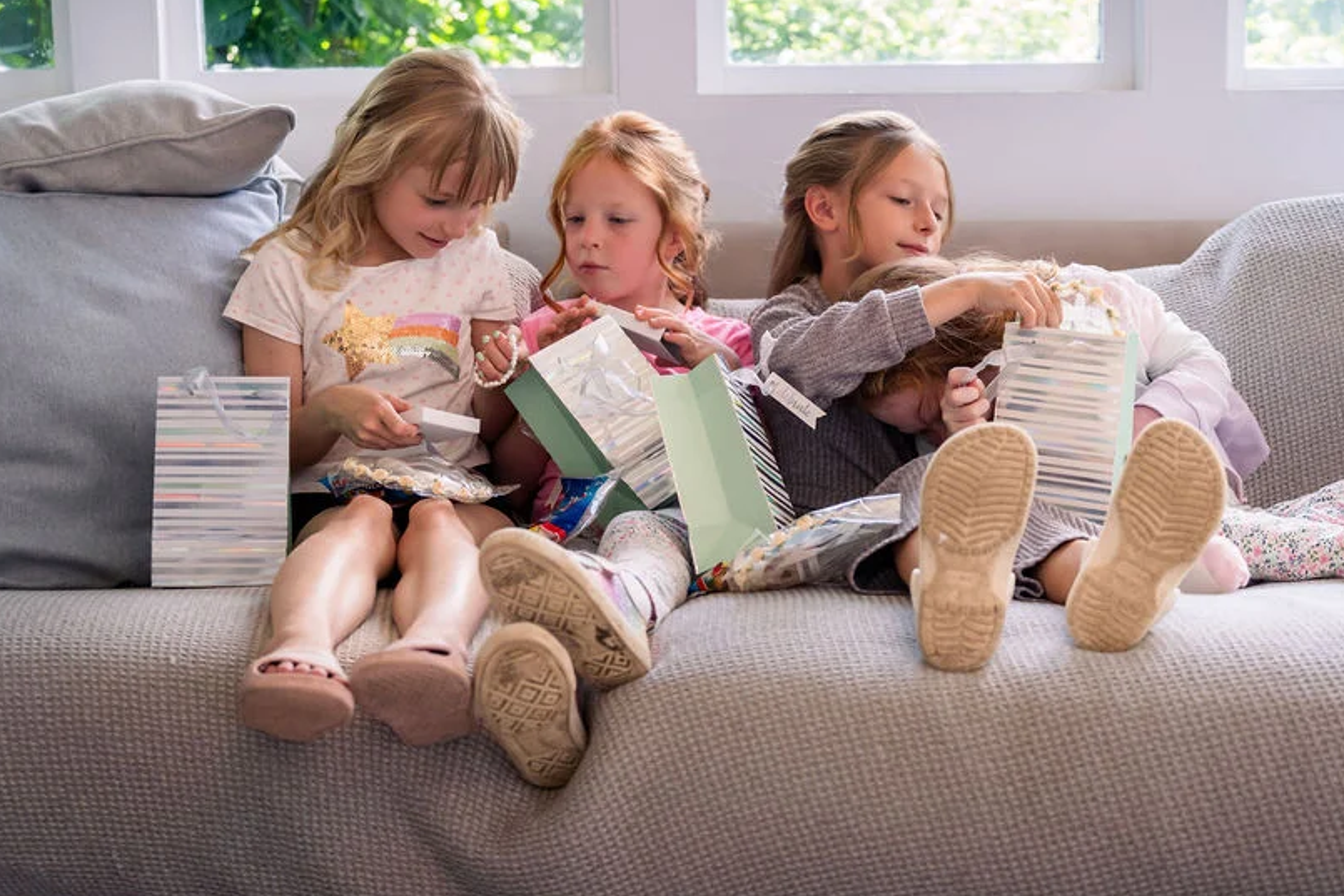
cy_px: 353
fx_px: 2091
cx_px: 793
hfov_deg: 35.5
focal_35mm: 56
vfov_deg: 24.2
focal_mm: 44
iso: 500
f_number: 2.8
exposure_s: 1/250
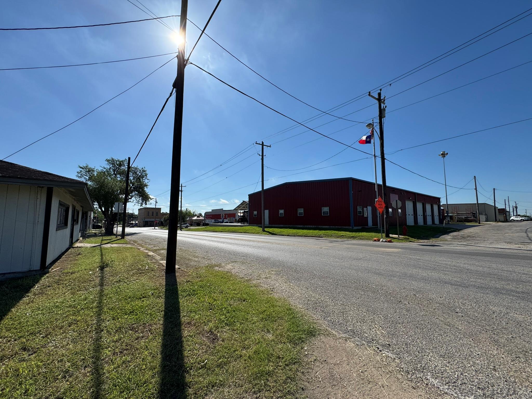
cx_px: 266
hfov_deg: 102.1
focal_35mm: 14
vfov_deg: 85.7
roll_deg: -0.1
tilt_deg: +5.1
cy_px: 200
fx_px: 215
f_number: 2.2
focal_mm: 2.22
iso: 50
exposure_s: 1/3906
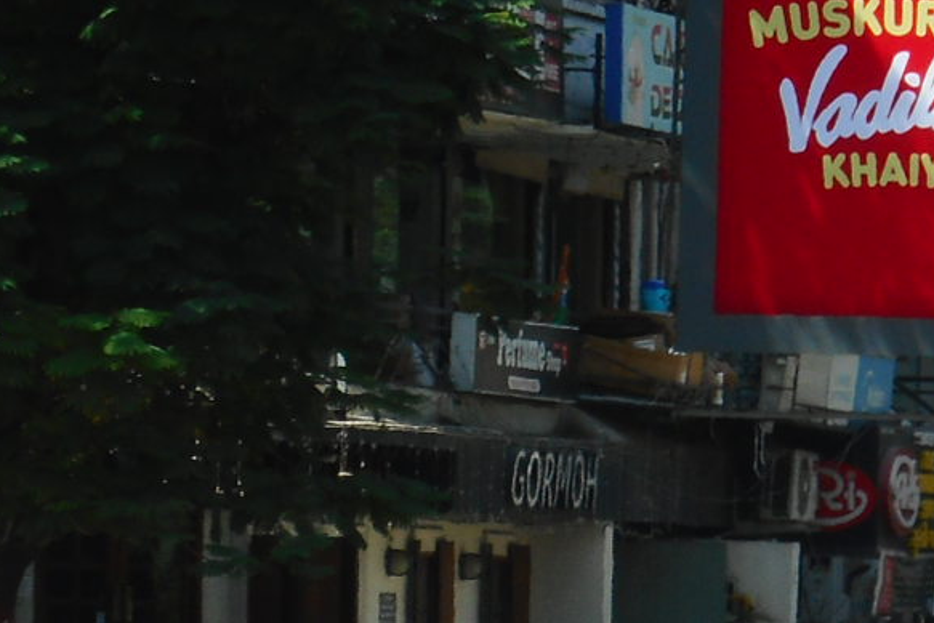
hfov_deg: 4.3
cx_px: 1093
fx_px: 12300
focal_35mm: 474
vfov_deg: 2.9
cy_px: 775
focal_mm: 20.9
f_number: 5.9
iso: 80
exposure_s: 1/200
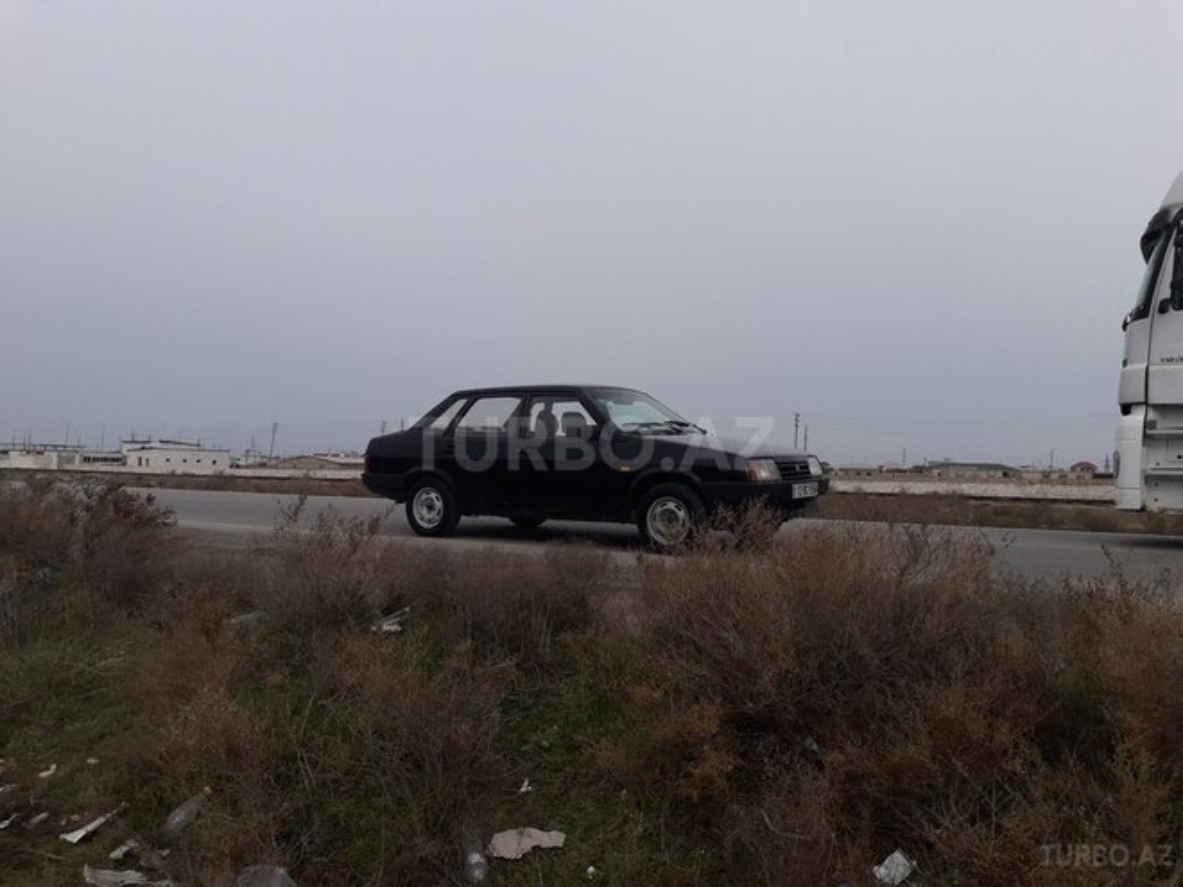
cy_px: 444
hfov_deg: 65.3
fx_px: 923
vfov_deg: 51.4
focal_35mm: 27
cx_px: 592
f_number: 1.9
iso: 40
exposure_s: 1/2874
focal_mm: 3.6
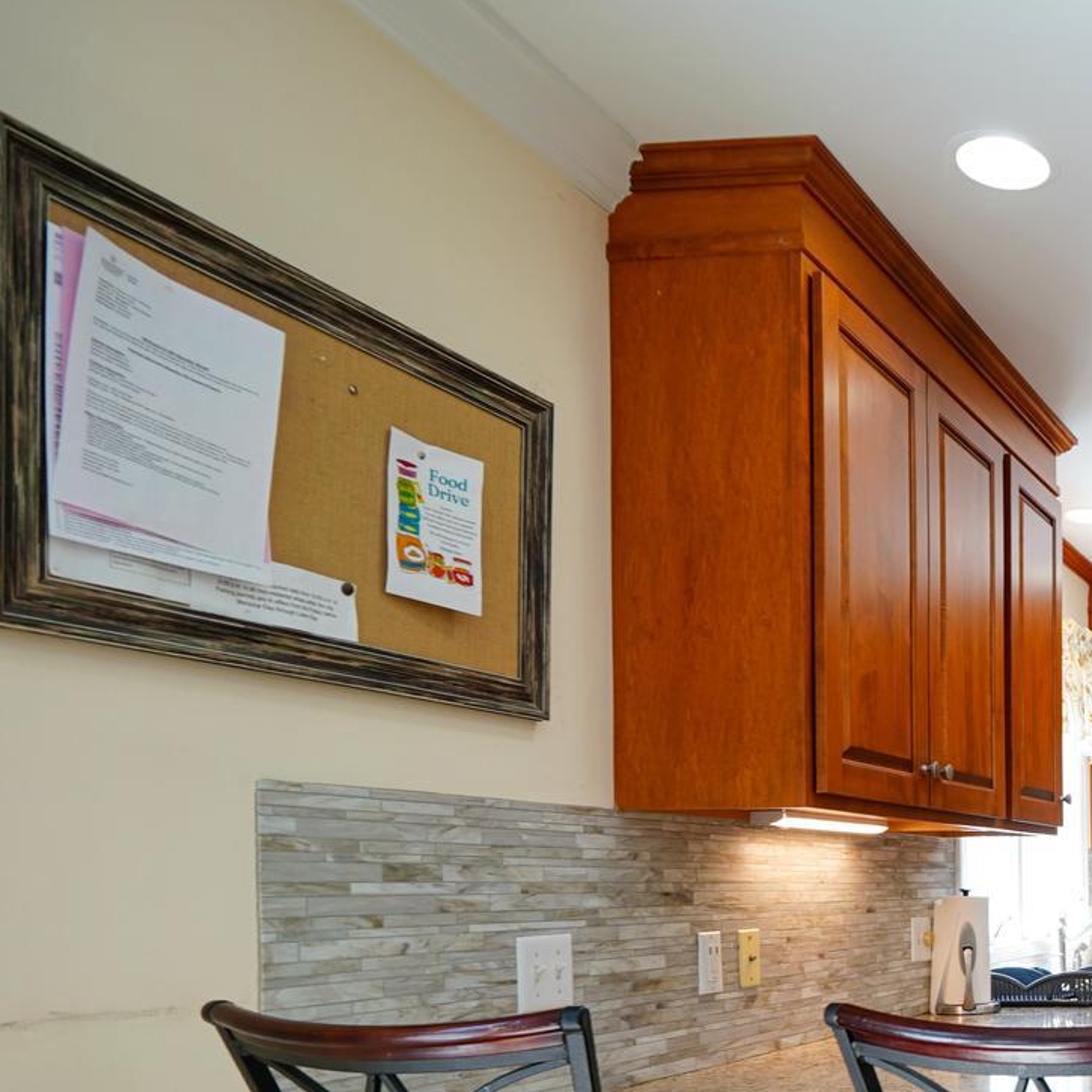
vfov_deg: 43.6
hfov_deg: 34.6
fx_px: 1285
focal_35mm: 36
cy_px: 893
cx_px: 1371
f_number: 3.2
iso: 100
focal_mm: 10
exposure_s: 1/40
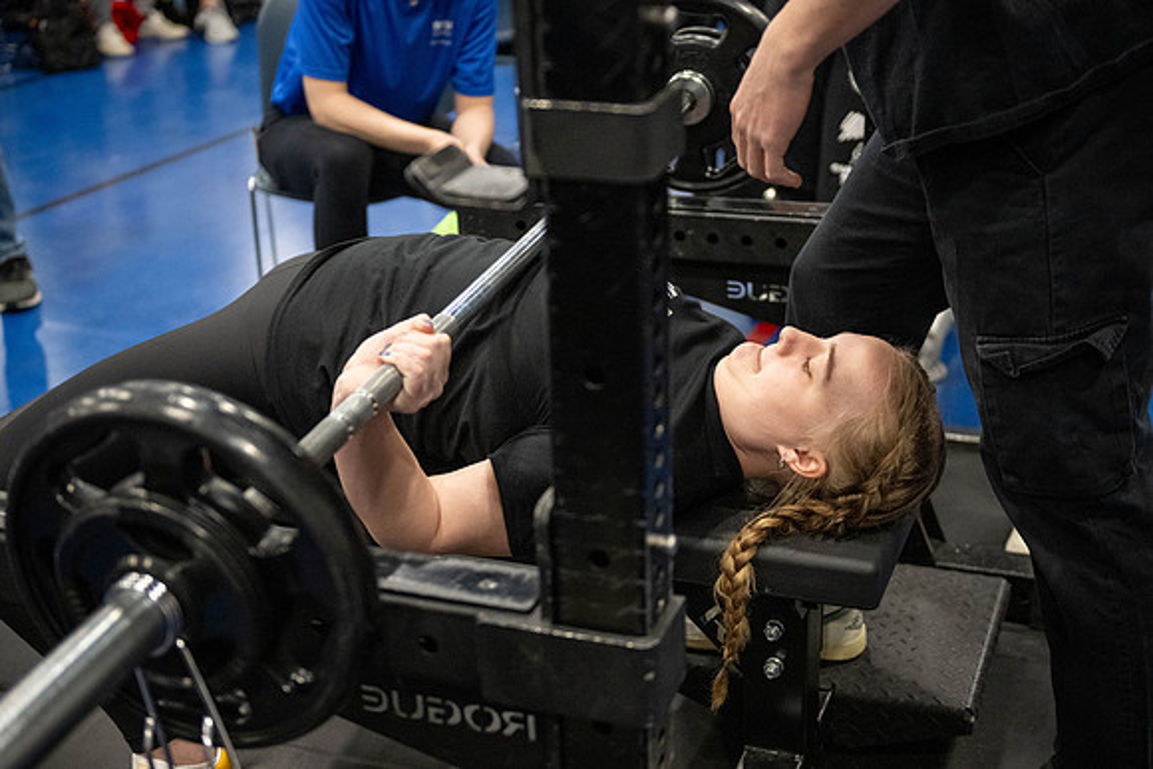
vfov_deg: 27.0
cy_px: 384
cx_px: 576
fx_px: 1602
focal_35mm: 50
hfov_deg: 39.6
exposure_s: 1/250
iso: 6400
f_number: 2.8
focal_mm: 50
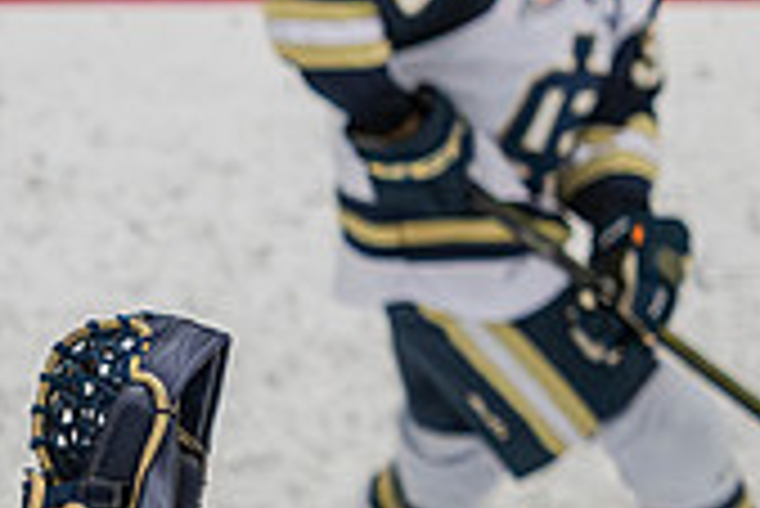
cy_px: 322
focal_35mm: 805
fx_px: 17009
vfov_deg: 1.7
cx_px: -112
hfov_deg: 2.6
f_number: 3.2
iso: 2000
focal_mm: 120
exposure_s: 1/640
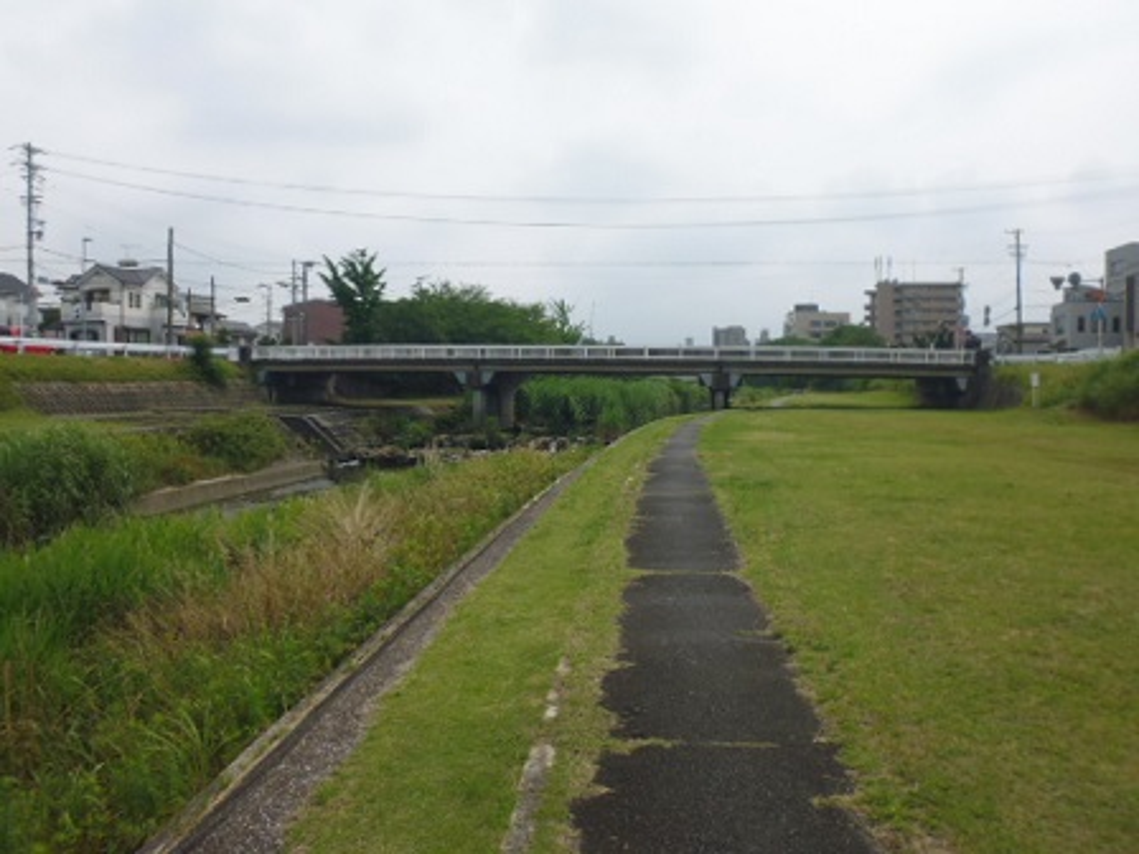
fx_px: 1053
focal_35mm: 32
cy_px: 427
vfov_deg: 44.2
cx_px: 570
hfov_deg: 56.8
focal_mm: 5.6
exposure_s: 1/160
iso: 100
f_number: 10
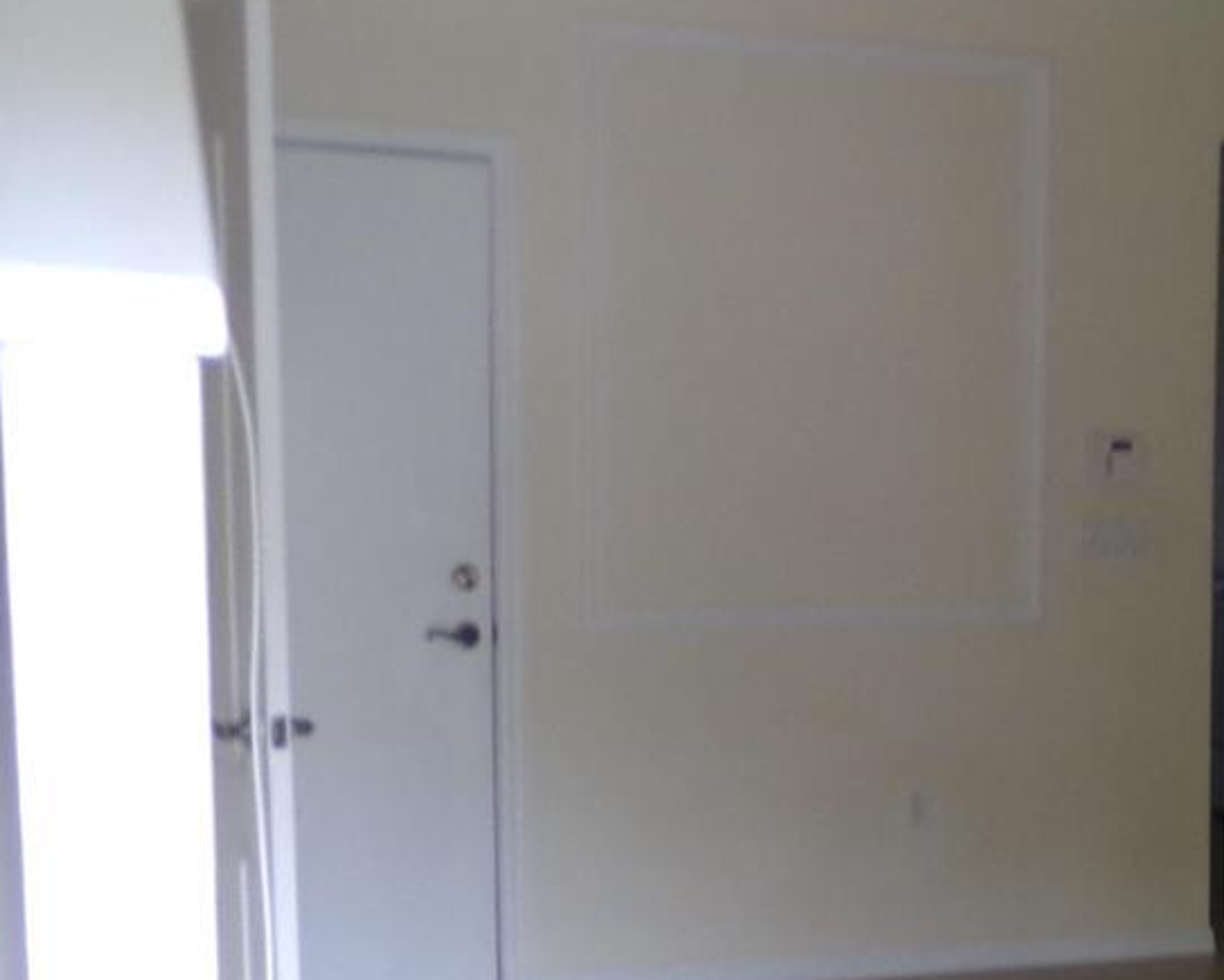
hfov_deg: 25.8
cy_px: 795
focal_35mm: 69
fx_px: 2501
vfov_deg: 21.9
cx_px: 1280
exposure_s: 1/34
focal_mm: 4.3
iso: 176
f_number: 3.7
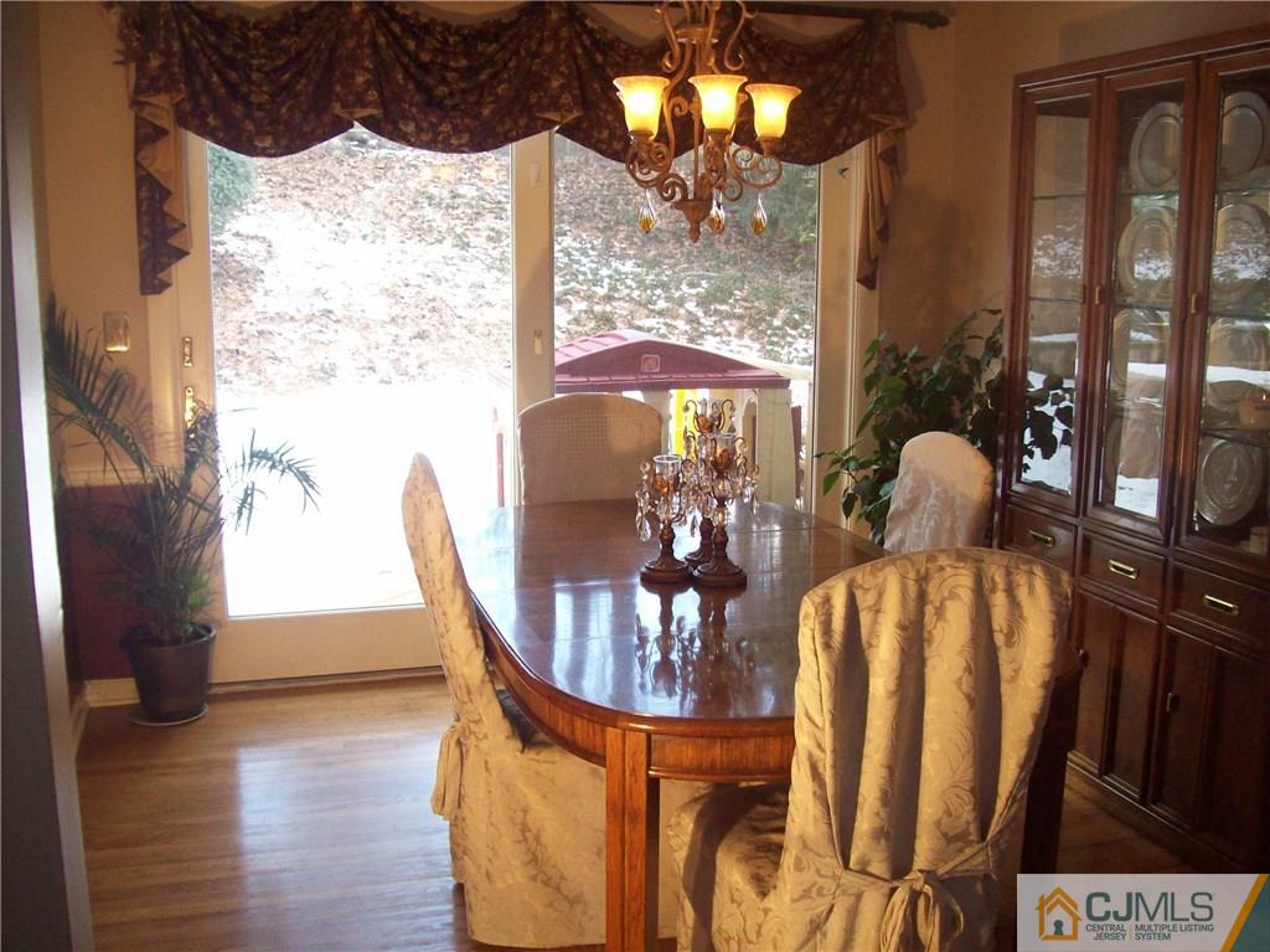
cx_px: 635
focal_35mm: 36
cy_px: 476
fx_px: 1320
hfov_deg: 51.4
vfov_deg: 39.6
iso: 200
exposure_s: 1/64
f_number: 2.7
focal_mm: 6
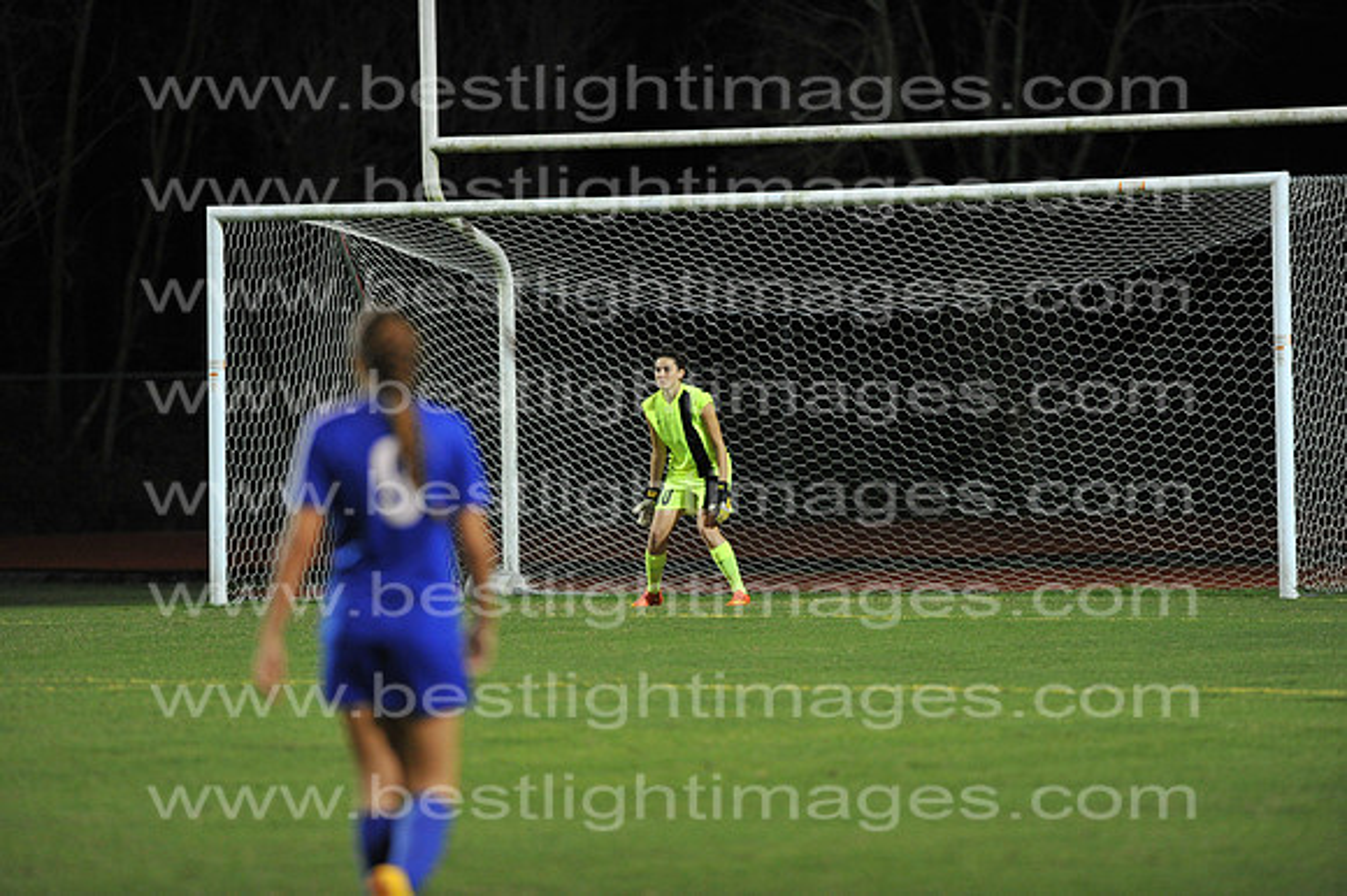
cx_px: 674
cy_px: 448
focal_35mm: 300
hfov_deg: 6.9
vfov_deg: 4.6
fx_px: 11218
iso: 5000
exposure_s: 1/400
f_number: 3.2
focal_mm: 300
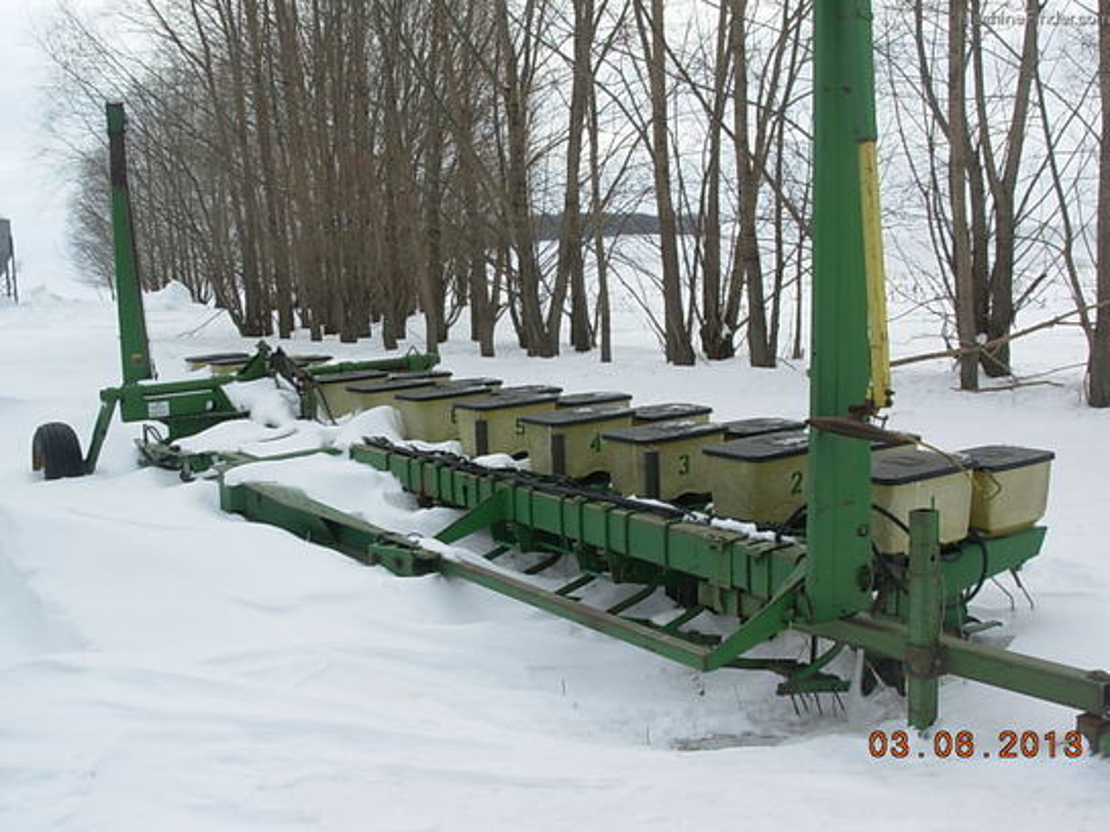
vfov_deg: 37.7
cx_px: 555
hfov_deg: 49.0
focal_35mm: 38
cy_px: 416
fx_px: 1219
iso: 50
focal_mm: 6.3
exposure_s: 1/767
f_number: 4.9
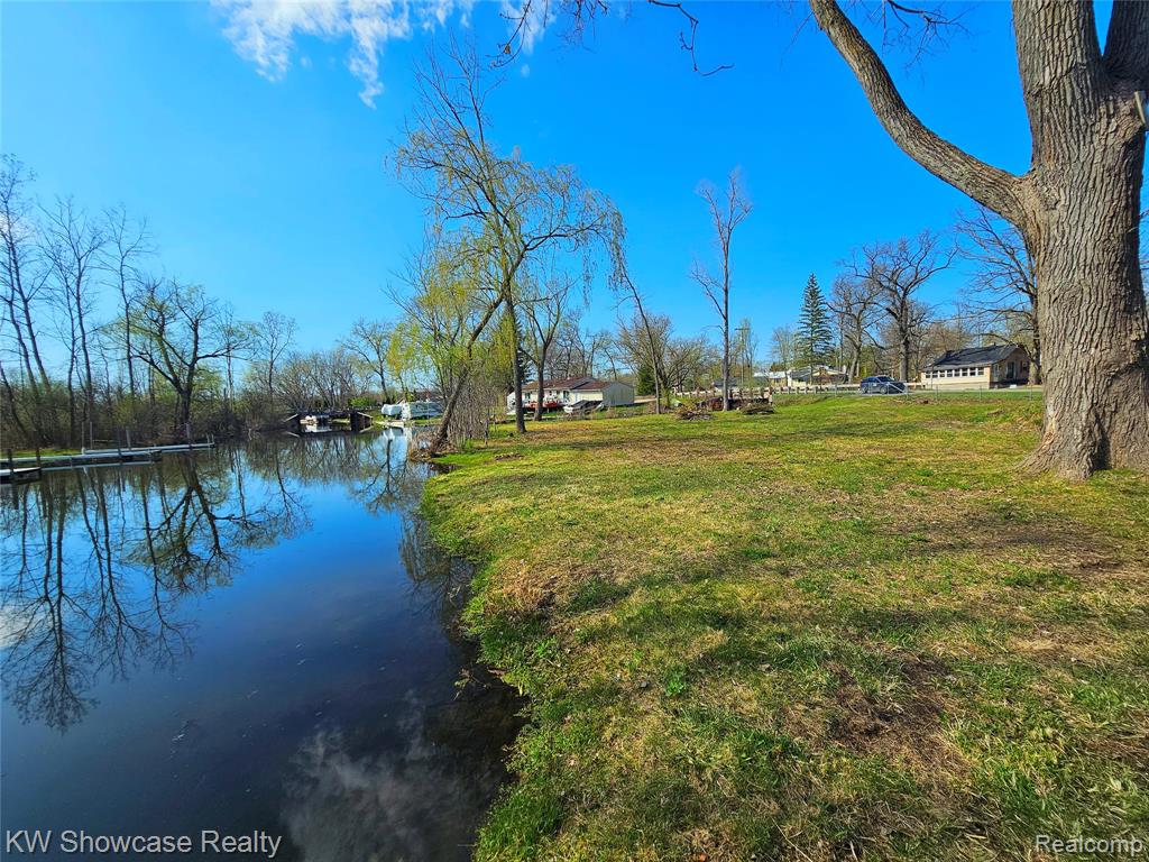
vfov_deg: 89.9
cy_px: 431
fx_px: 432
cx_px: 574
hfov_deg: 106.2
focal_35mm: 13
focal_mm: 2.2
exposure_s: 1/2000
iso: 50
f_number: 2.2
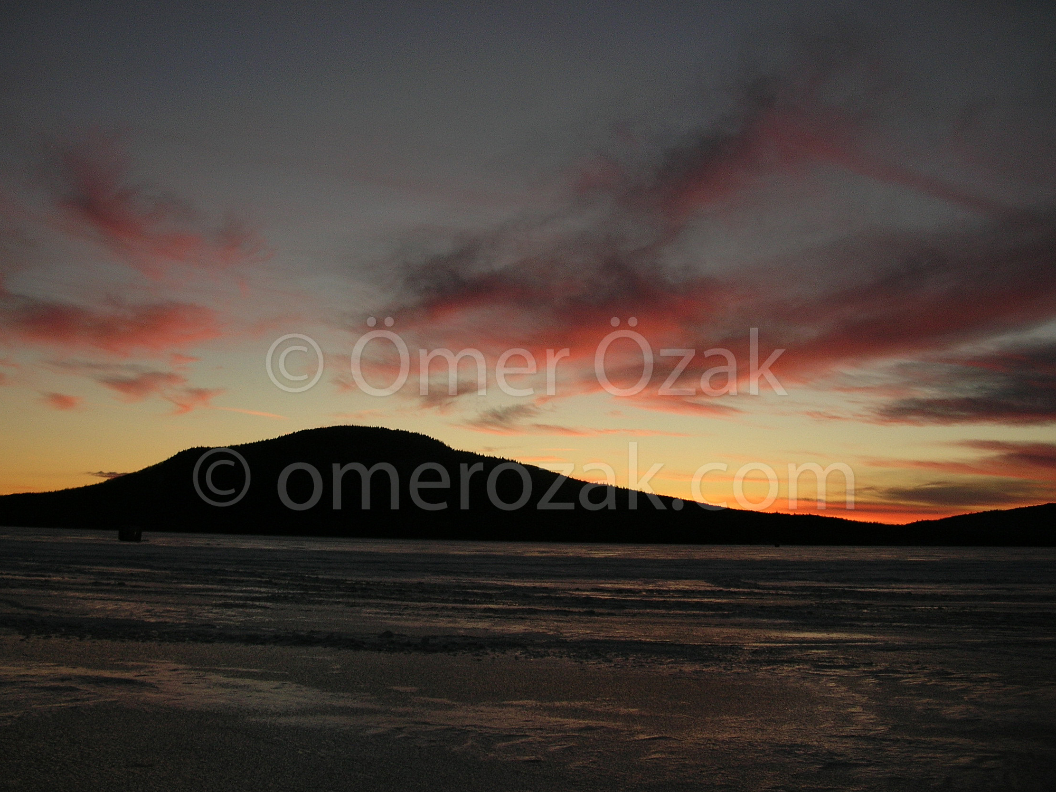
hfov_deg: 50.1
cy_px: 405
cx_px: 515
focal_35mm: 37
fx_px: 1129
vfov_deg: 38.7
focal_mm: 6
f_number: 2.7
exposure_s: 1/90.1
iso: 50
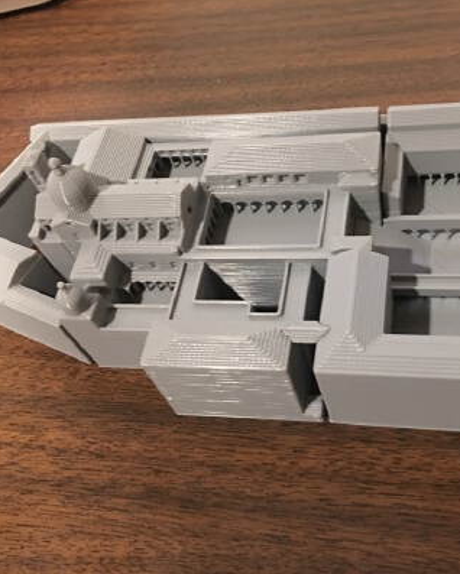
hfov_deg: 38.9
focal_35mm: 38
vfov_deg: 47.9
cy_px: 286
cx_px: 289
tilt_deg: -53.2
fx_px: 646
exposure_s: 1/4
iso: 125
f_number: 2.2
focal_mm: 4.15
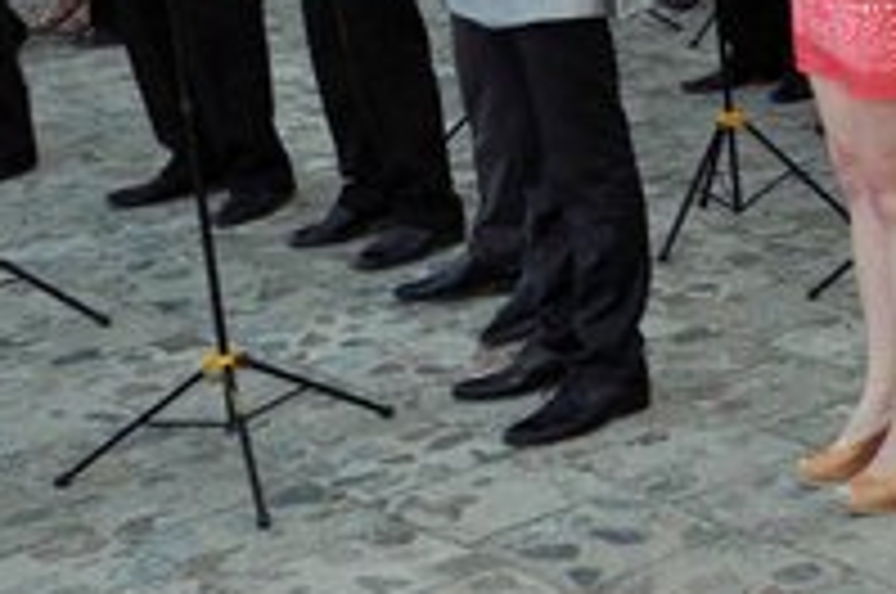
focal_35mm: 108
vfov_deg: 12.4
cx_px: 1450
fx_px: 2684
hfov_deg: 16.7
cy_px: -99
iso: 640
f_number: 13
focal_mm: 22
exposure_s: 1/60
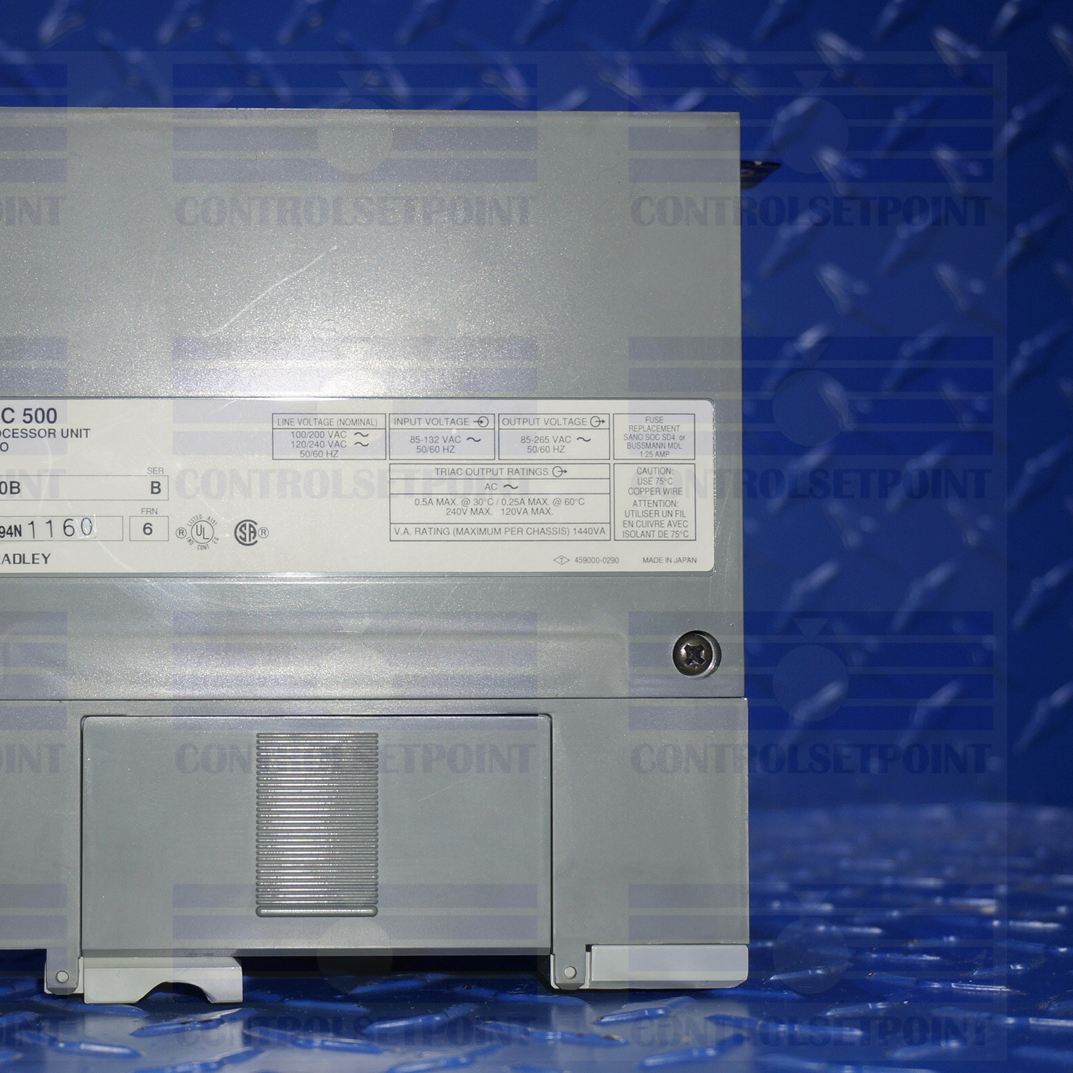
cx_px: 314
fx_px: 2162
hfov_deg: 27.6
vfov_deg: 27.9
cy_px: 521
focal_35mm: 62
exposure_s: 1/60
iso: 250
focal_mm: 31
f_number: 5
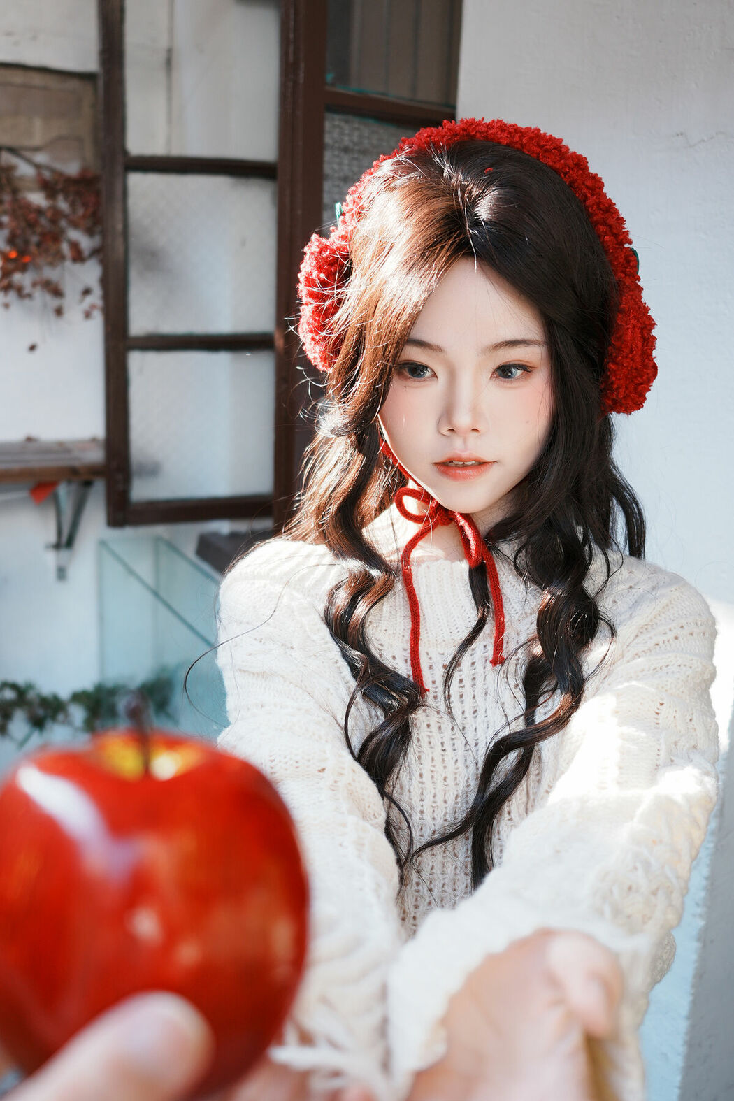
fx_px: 1101
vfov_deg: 53.1
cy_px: 550
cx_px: 367
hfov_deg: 36.9
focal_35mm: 36
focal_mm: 24
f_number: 2.8
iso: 160
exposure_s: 1/250
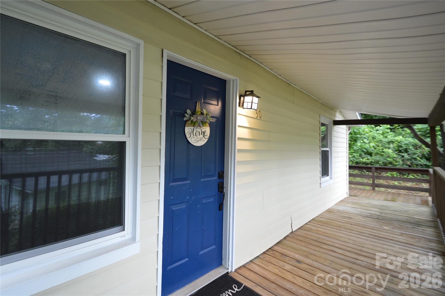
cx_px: 222
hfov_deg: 100.4
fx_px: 185
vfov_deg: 77.2
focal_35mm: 15
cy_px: 148
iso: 400
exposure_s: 1/60
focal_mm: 10
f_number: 4
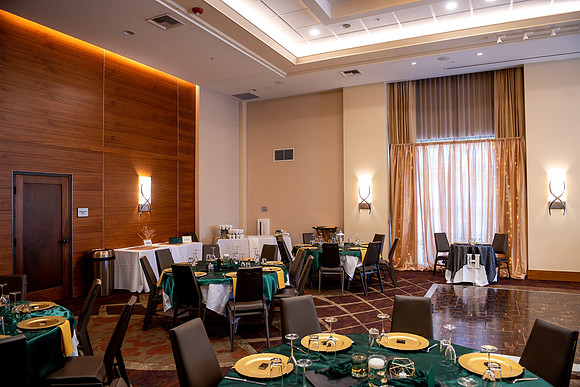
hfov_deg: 73.7
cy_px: 194
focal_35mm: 24
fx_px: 387
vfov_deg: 53.2
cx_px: 290
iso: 1250
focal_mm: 24
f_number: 4
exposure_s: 1/60
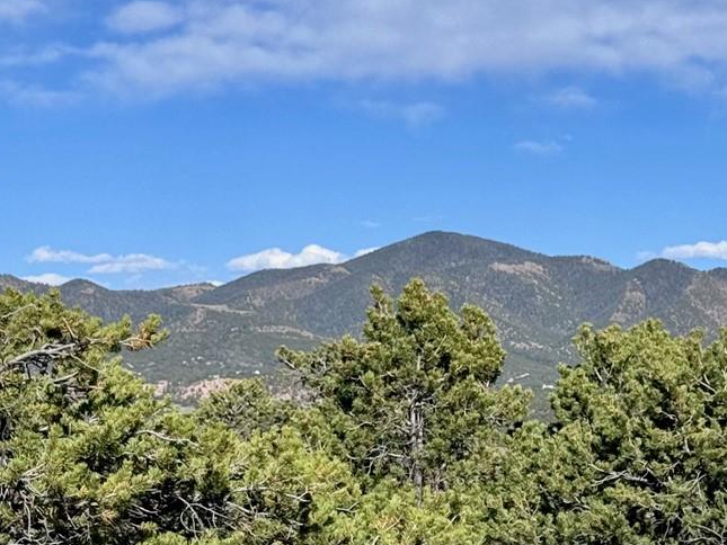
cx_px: 514
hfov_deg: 16.5
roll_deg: -0.2
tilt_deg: -1.1
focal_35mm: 119
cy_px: 406
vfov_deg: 12.4
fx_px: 2500
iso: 64
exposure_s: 1/6410
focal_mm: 6.76
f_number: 1.78
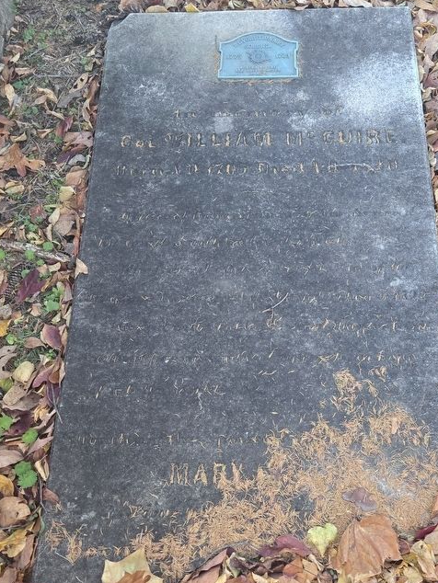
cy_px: 324
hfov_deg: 47.9
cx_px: 270
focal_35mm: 29
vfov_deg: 61.5
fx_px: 489
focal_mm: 5.4
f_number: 1.8
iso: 125
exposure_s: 1/182
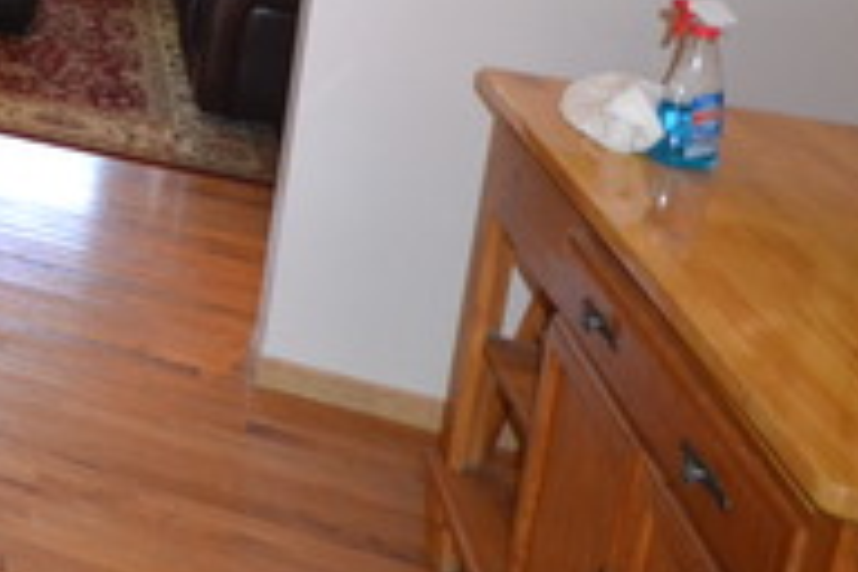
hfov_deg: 25.2
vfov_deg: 22.8
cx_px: -541
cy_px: -244
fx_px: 1192
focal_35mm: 50
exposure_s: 1/60
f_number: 4
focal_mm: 10
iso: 2000
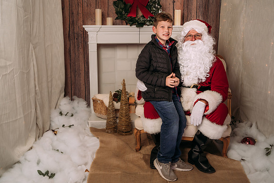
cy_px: 85
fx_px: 301
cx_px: 138
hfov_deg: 49.0
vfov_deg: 33.8
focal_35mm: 40
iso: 100
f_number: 5.6
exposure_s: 1/100
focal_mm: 35
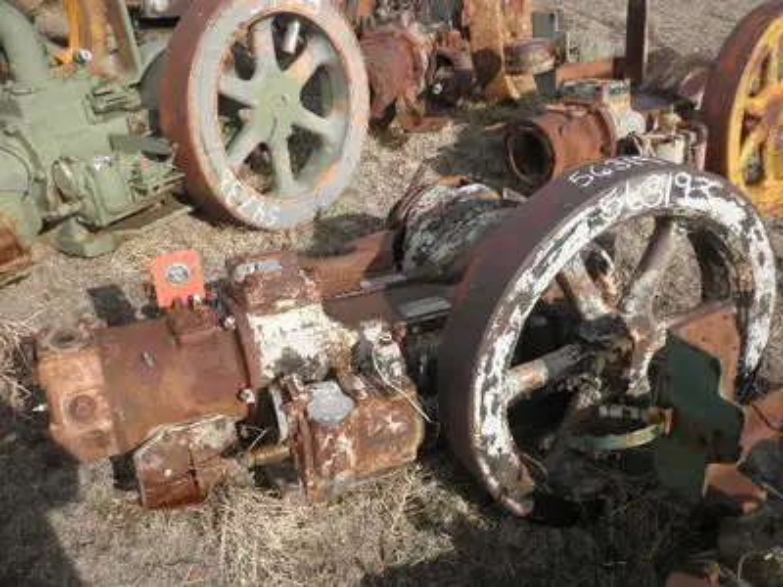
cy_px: 294
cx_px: 392
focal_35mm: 35
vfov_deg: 40.7
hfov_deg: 52.6
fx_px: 792
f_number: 9.1
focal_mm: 6.1
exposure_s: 1/100
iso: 64
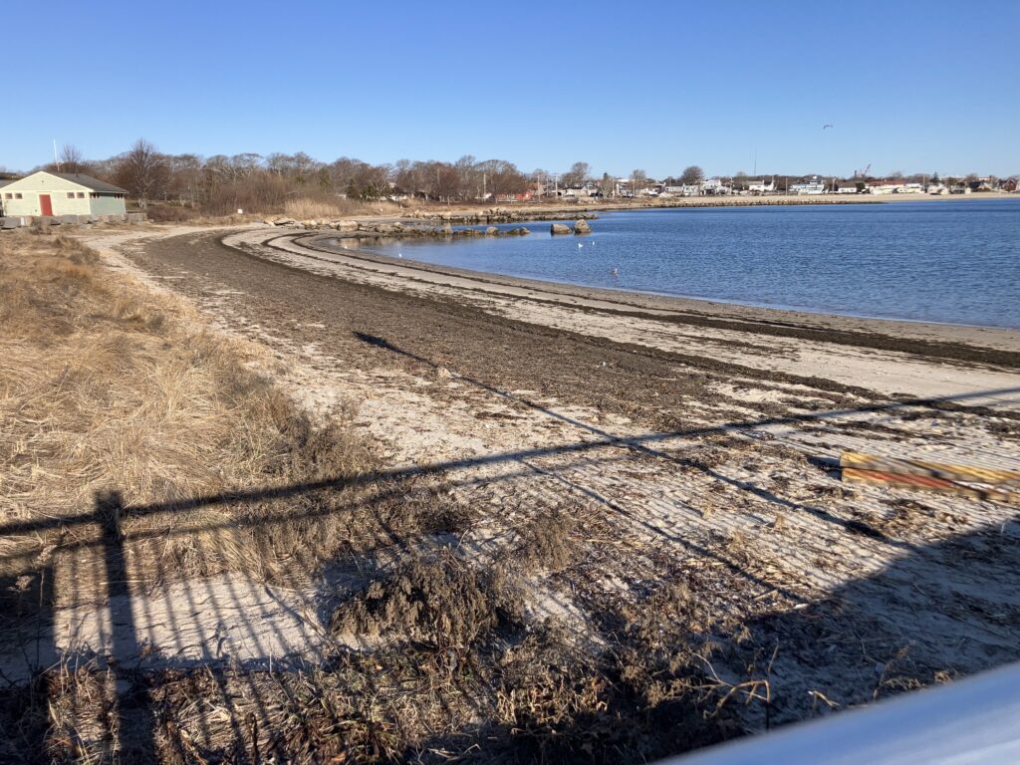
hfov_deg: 63.4
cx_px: 510
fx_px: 825
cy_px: 382
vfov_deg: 49.7
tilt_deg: -11.0
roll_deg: +0.7
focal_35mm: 28
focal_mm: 3.99
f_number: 1.8
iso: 32
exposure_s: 1/1799
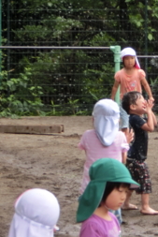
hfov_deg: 5.5
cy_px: 115
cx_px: 157
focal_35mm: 248
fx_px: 1630
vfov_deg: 8.3
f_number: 5.7
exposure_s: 1/500
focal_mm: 26.72
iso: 400
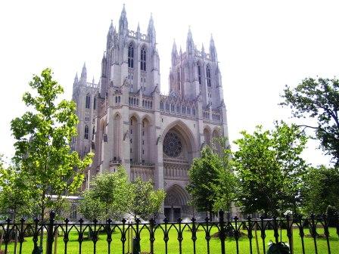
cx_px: 170
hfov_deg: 54.0
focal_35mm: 34
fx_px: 333
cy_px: 127
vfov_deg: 41.8
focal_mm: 5.6
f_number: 4.8
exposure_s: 1/350
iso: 80
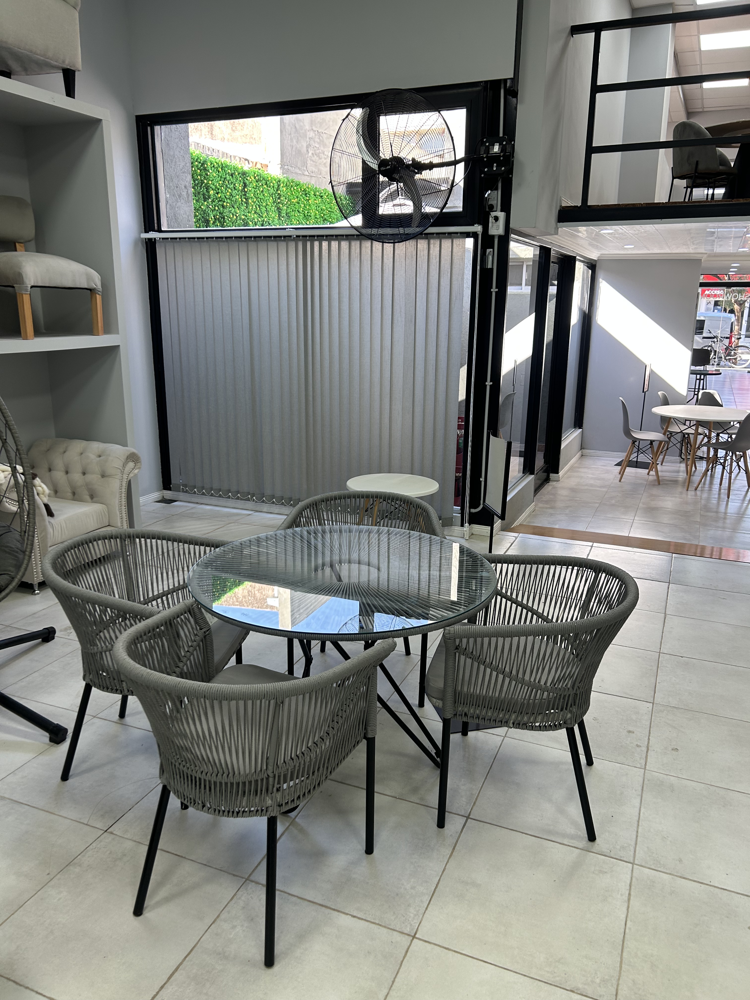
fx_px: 751
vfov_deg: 67.3
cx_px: 375
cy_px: 500
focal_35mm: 26
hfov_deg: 53.1
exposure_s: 1/100
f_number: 1.5
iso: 50
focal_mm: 5.7
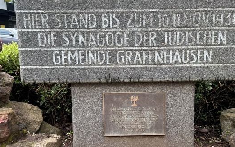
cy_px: 91
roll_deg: +0.9
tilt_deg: -12.0
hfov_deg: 50.2
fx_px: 250
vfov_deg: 32.6
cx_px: 135
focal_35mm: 39
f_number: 1.78
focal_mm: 6.86
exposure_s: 1/570
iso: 80
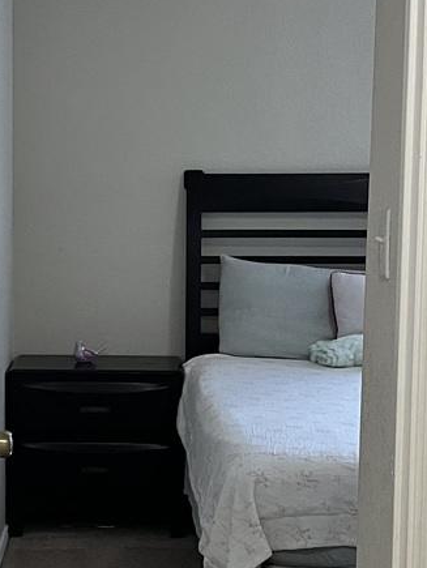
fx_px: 1412
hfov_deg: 17.1
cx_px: 93
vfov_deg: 22.7
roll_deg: +0.0
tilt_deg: -8.5
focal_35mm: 86
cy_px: 360
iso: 160
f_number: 1.6
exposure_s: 1/60
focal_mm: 5.1
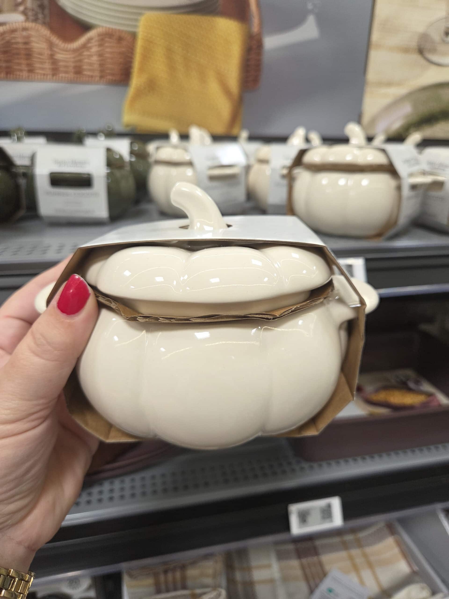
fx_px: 398
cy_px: 300
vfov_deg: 73.9
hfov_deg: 58.9
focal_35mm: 23
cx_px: 224
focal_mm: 5.4
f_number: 1.8
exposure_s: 1/180
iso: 125
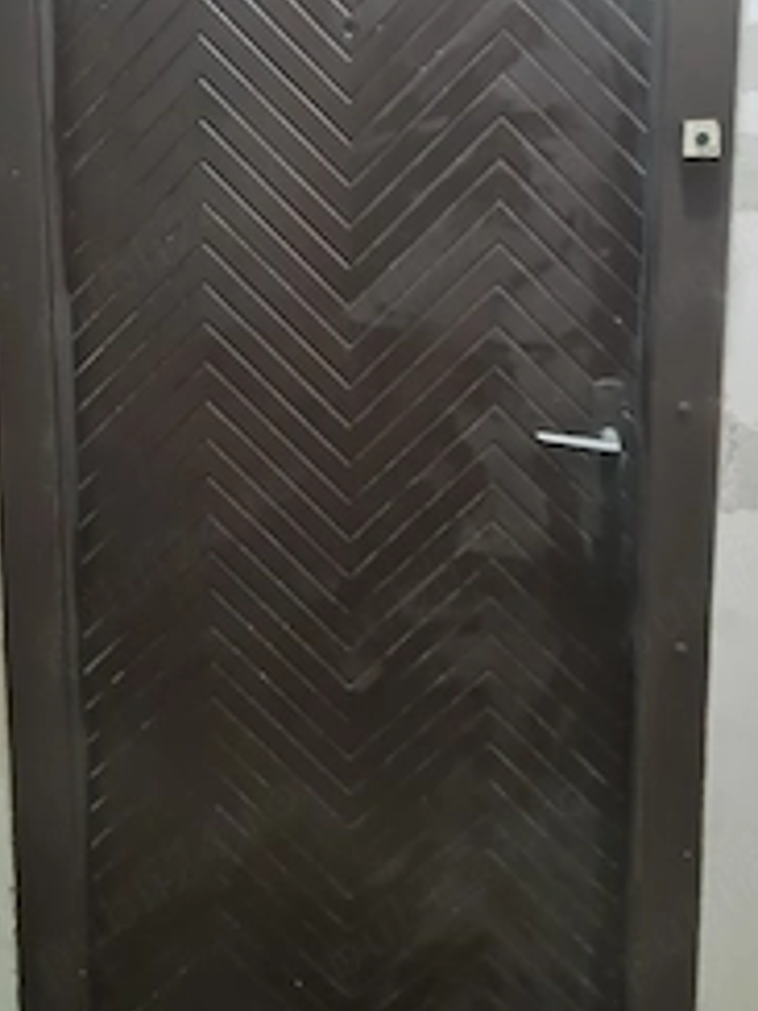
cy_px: 315
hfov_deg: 35.0
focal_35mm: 41
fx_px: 1197
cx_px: 311
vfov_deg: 44.9
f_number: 1.8
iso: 1250
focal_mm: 7
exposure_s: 1/50
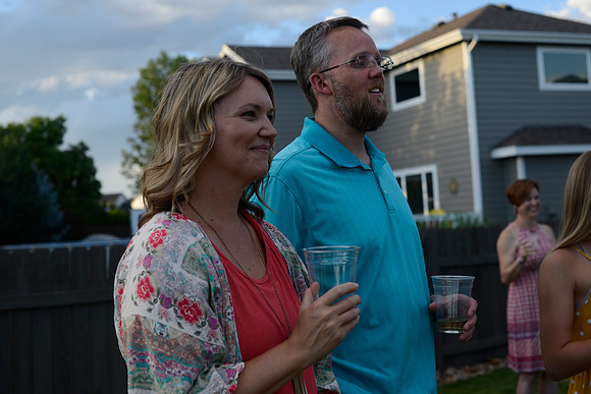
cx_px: 296
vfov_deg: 27.0
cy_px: 197
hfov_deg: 39.6
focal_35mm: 50
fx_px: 821
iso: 400
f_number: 5
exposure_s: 1/500
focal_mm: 50
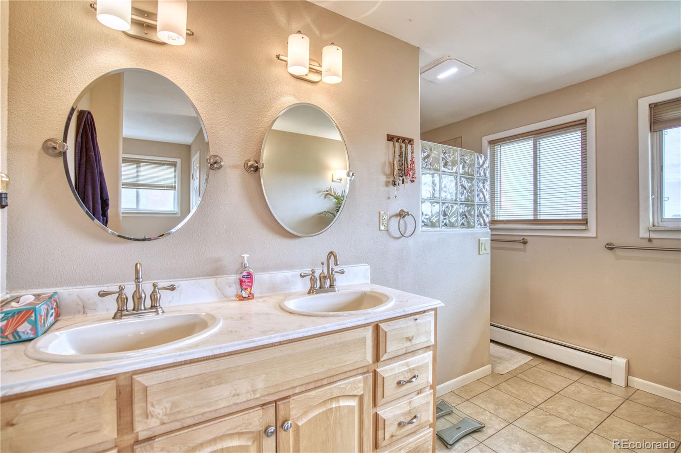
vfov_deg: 73.7
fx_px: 302
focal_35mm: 16
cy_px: 226
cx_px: 340
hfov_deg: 96.8
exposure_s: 1/160
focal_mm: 16
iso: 500
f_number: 4
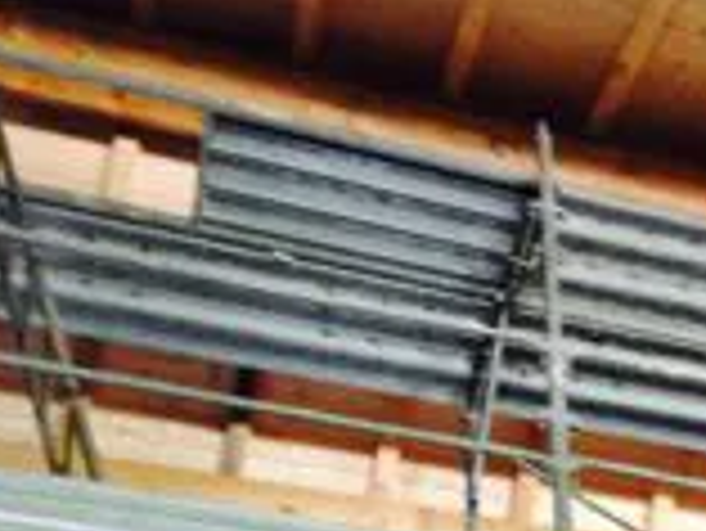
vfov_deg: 18.2
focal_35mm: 78
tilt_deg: +43.0
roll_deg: +2.7
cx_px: 675
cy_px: 580
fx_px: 1592
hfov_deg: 24.1
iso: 320
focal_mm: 4.12
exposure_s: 1/20
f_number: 2.4
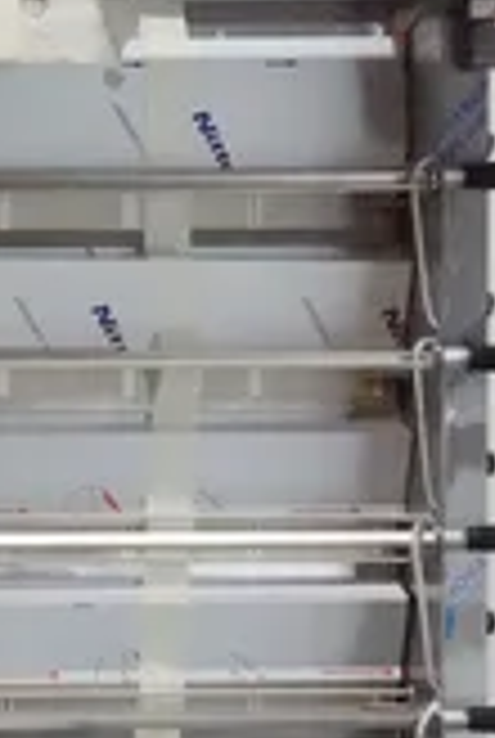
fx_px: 1602
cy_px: 621
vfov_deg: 25.4
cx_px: 38
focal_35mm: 78
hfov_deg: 17.3
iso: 12800
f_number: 6.3
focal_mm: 12.01
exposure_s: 1/500
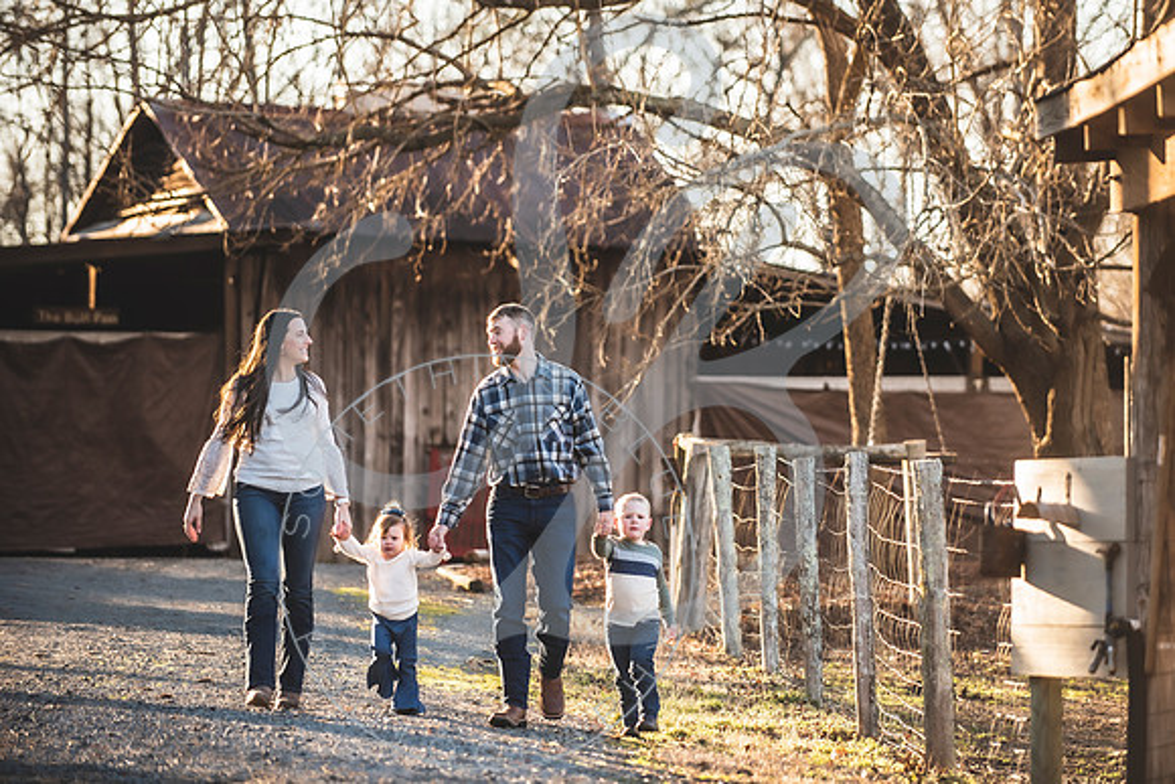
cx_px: 669
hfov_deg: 11.6
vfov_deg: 7.8
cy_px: 369
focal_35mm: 176
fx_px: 5761
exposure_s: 1/320
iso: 200
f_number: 2.8
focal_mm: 155
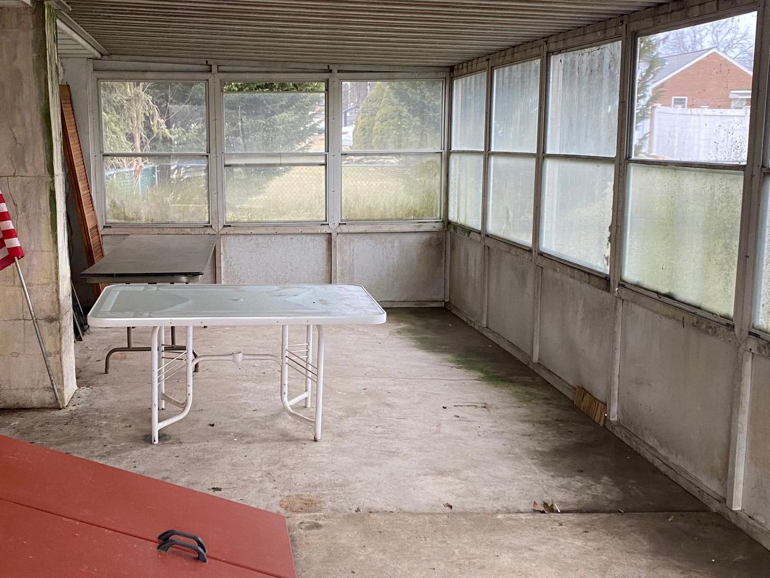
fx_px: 934
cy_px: 296
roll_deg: -0.3
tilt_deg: -11.4
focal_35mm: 42
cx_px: 299
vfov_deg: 34.3
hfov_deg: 44.5
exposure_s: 1/60
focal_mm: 4.25
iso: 160
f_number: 1.8
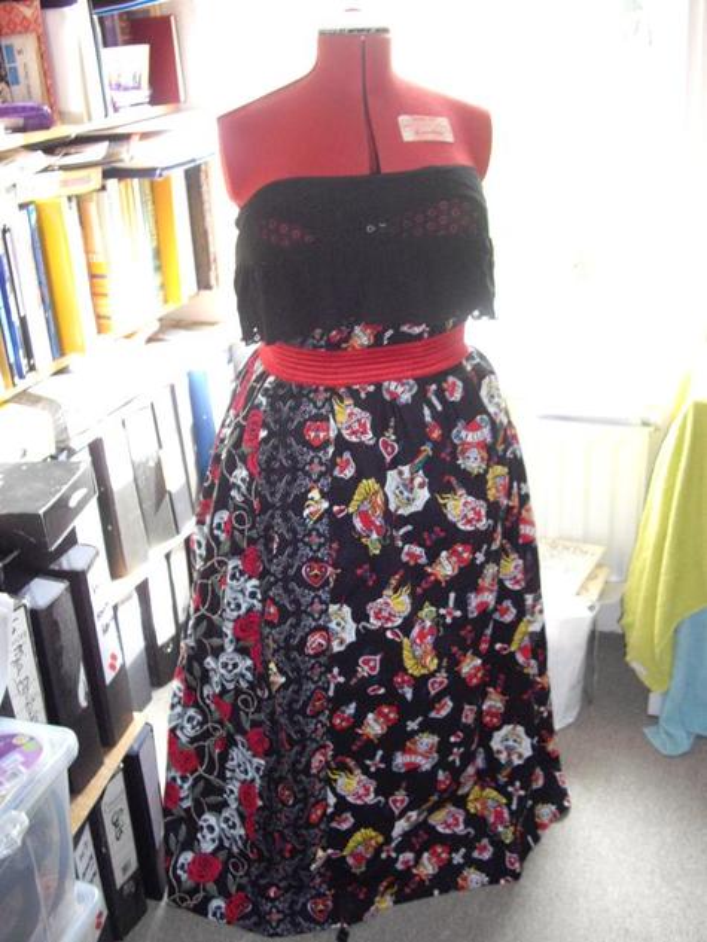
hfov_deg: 37.7
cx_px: 354
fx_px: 1034
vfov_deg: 49.0
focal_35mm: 38
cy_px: 471
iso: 400
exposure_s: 1/80
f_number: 2.8
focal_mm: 7.9
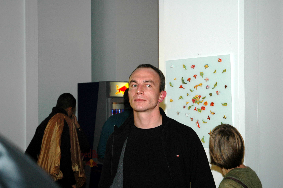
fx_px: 589
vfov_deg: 18.1
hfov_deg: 27.0
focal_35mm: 75
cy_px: 94
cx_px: 142
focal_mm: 50
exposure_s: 1/60
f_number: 5
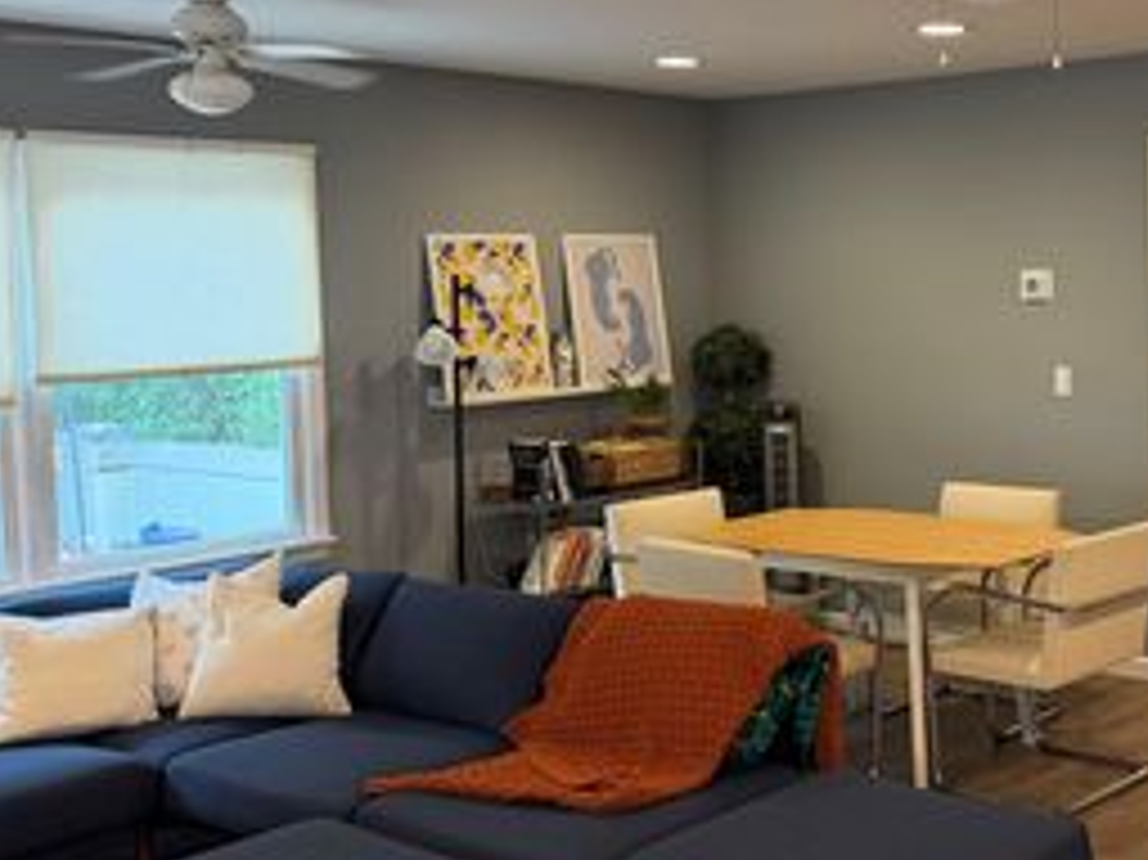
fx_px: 1558
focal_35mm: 47
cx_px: 972
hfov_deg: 38.4
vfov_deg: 30.8
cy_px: 335
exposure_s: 1/60
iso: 200
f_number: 1.78
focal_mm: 6.76
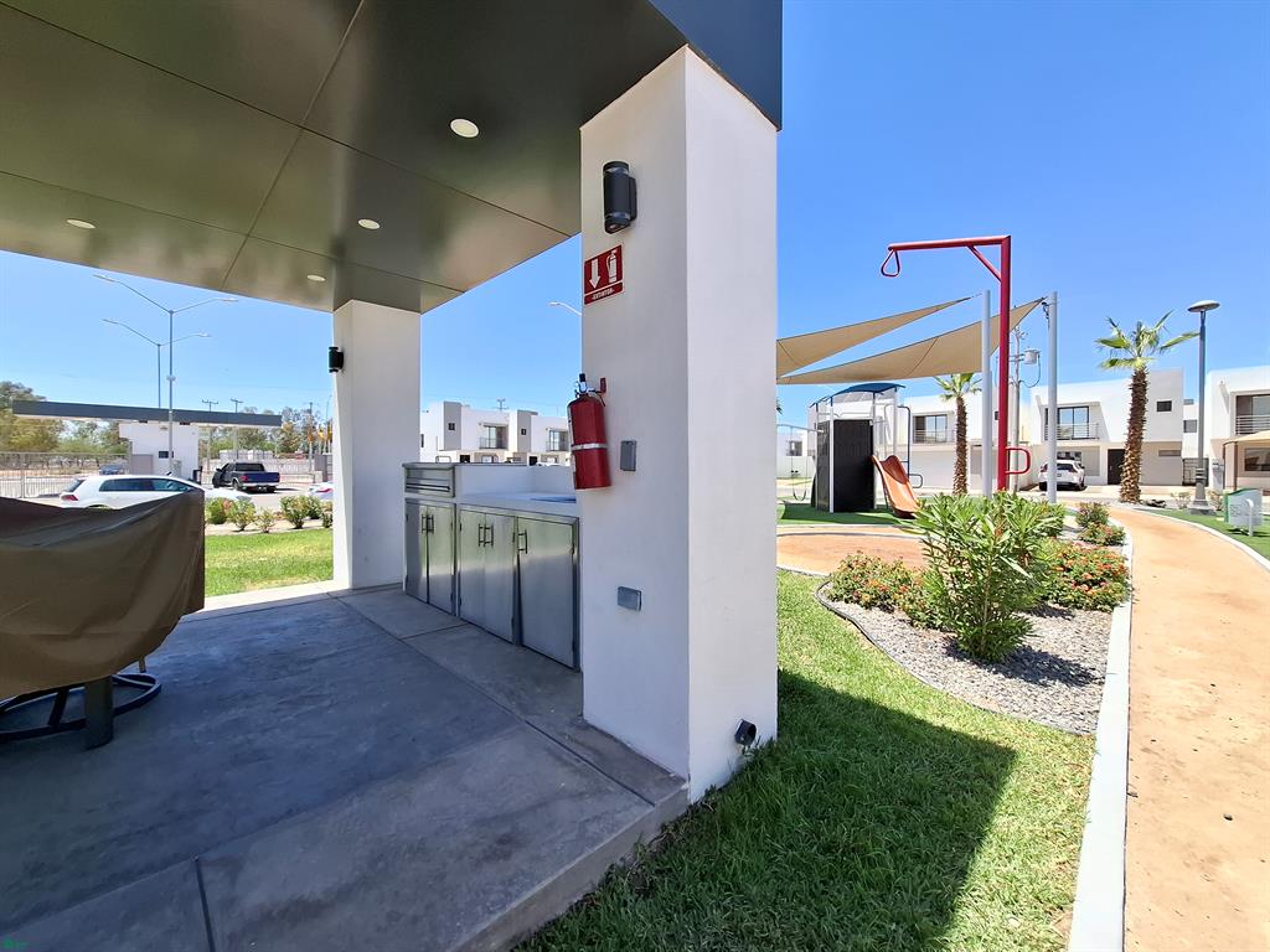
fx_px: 477
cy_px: 476
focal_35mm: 13
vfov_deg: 89.9
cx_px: 635
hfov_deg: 106.2
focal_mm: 1.74
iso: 40
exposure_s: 1/730
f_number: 2.2
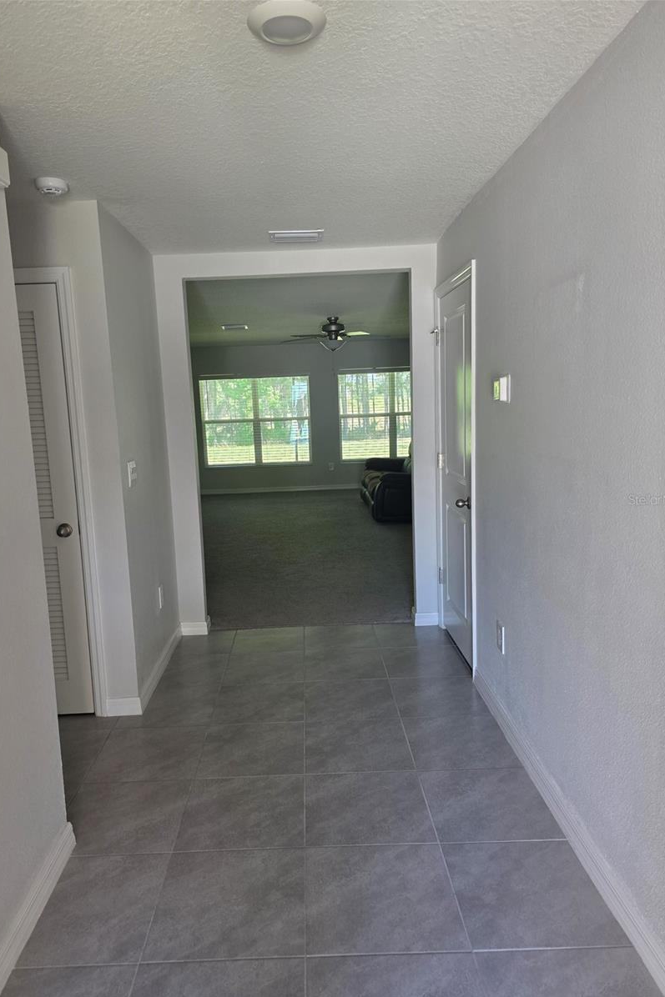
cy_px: 499
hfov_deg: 53.1
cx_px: 312
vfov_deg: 73.8
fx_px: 665
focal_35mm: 24
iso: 200
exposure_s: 1/120
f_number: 1.7
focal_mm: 6.3
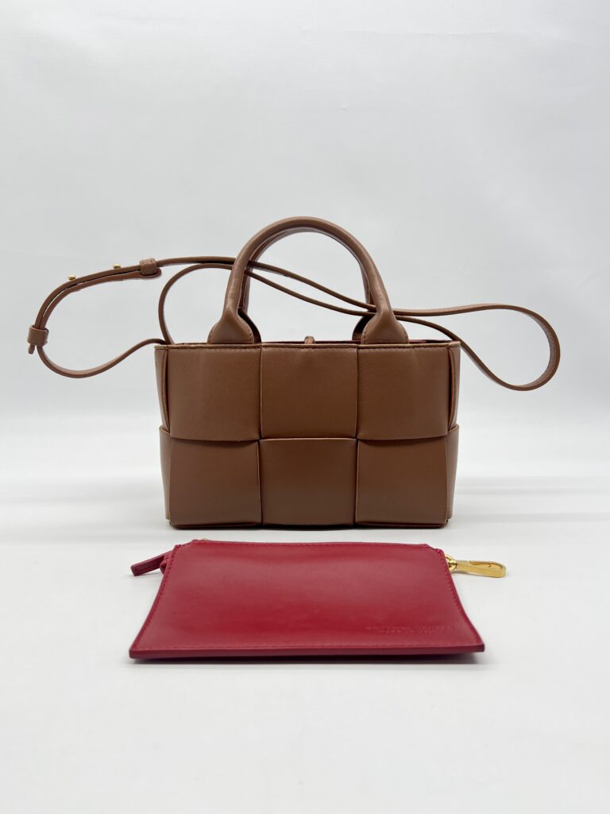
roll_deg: +0.8
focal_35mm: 26
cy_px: 407
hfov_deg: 53.1
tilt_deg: -8.1
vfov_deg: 67.3
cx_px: 305
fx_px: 611
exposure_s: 1/121
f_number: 1.5
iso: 32
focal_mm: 5.7
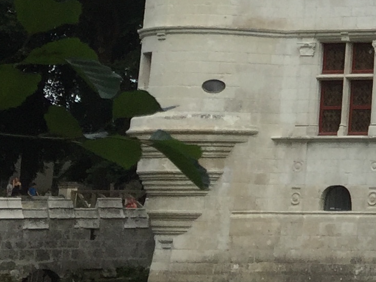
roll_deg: -0.7
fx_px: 1412
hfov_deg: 13.4
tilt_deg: +13.2
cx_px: 710
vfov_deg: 11.0
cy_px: -119
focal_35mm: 130
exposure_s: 1/1319
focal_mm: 4.15
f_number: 2.2
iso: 32
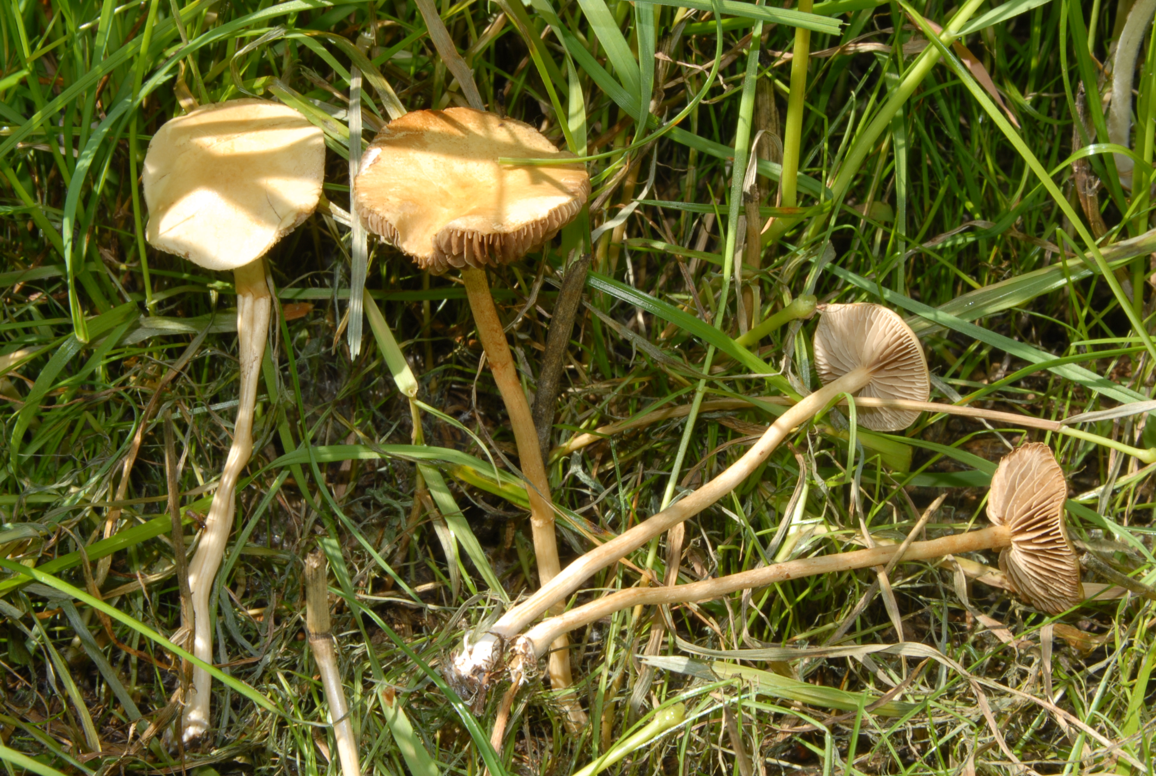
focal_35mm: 99
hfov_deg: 20.6
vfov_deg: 13.9
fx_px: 3186
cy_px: 388
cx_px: 578
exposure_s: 1/10
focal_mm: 66
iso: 100
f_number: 22
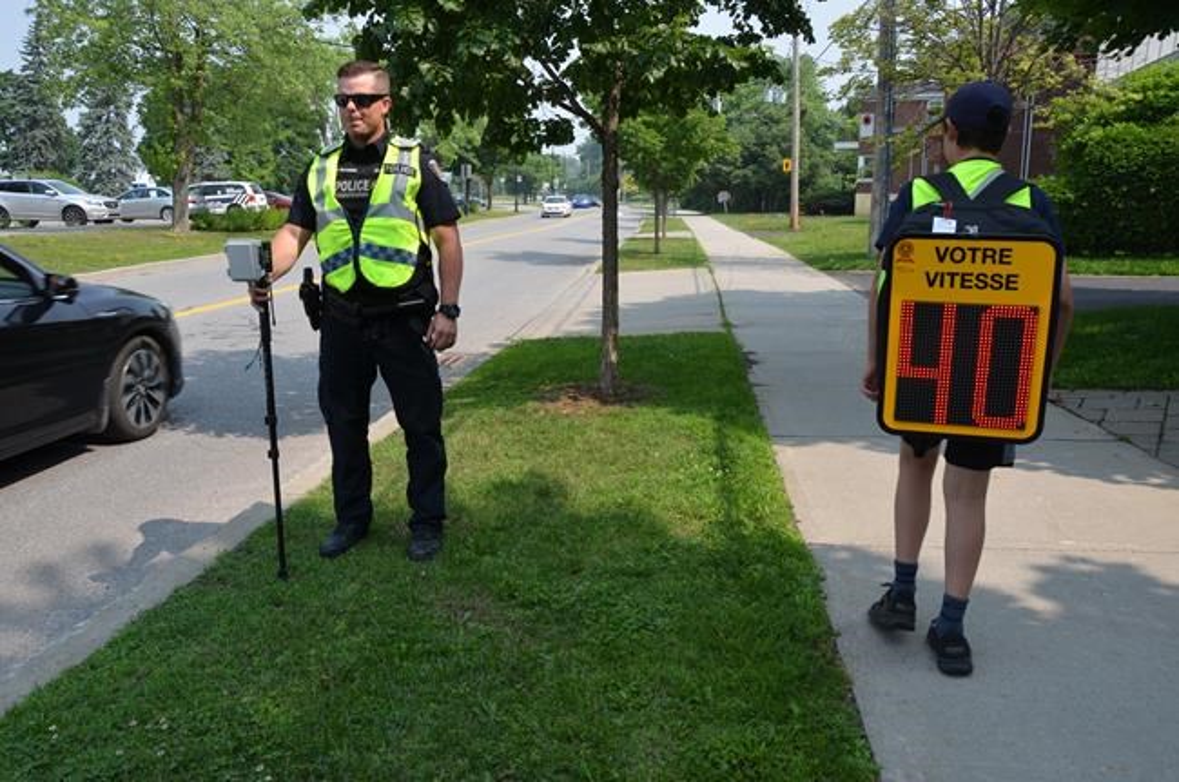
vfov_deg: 43.5
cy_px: 391
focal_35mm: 30
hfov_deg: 62.0
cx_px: 590
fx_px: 981
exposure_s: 1/250
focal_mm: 20
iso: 160
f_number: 8
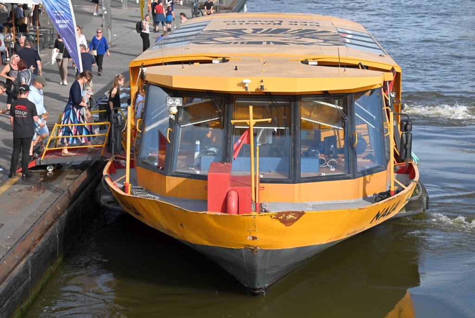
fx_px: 1030
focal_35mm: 78
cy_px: 159
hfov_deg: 26.0
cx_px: 238
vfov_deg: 17.5
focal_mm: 78
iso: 140
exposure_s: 1/500
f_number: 5.6
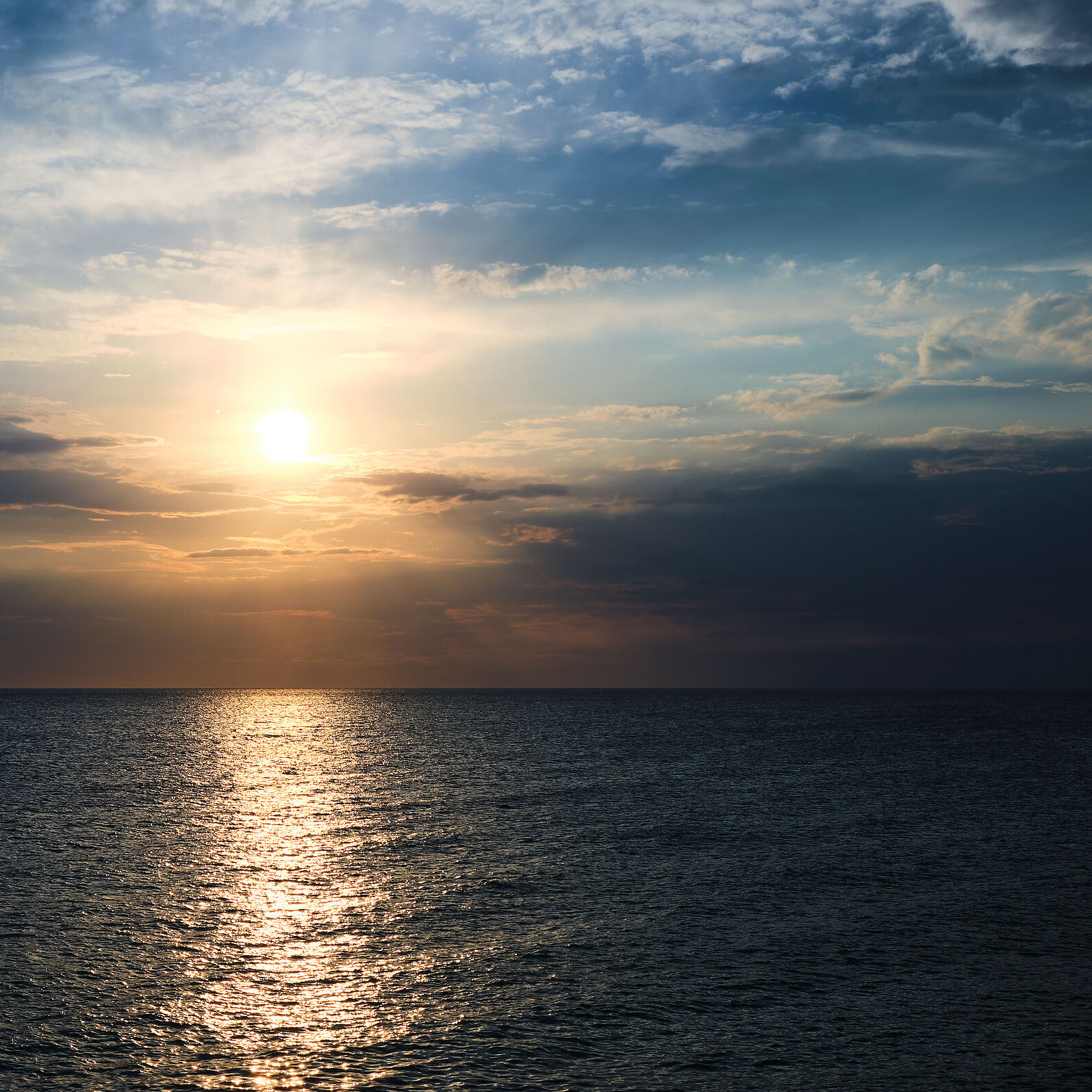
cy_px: 547
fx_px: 1963
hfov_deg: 30.6
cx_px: 280
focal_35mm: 55
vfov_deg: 31.1
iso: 160
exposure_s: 1/640
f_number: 10
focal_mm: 28.9
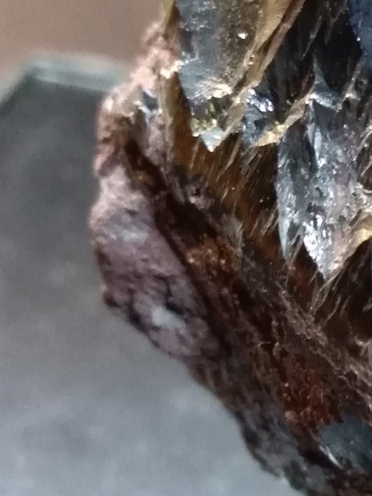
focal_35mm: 68
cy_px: 275
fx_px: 974
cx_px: 485
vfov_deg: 28.5
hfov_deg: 19.8
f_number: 2
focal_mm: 3.54
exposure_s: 1/15
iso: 1021
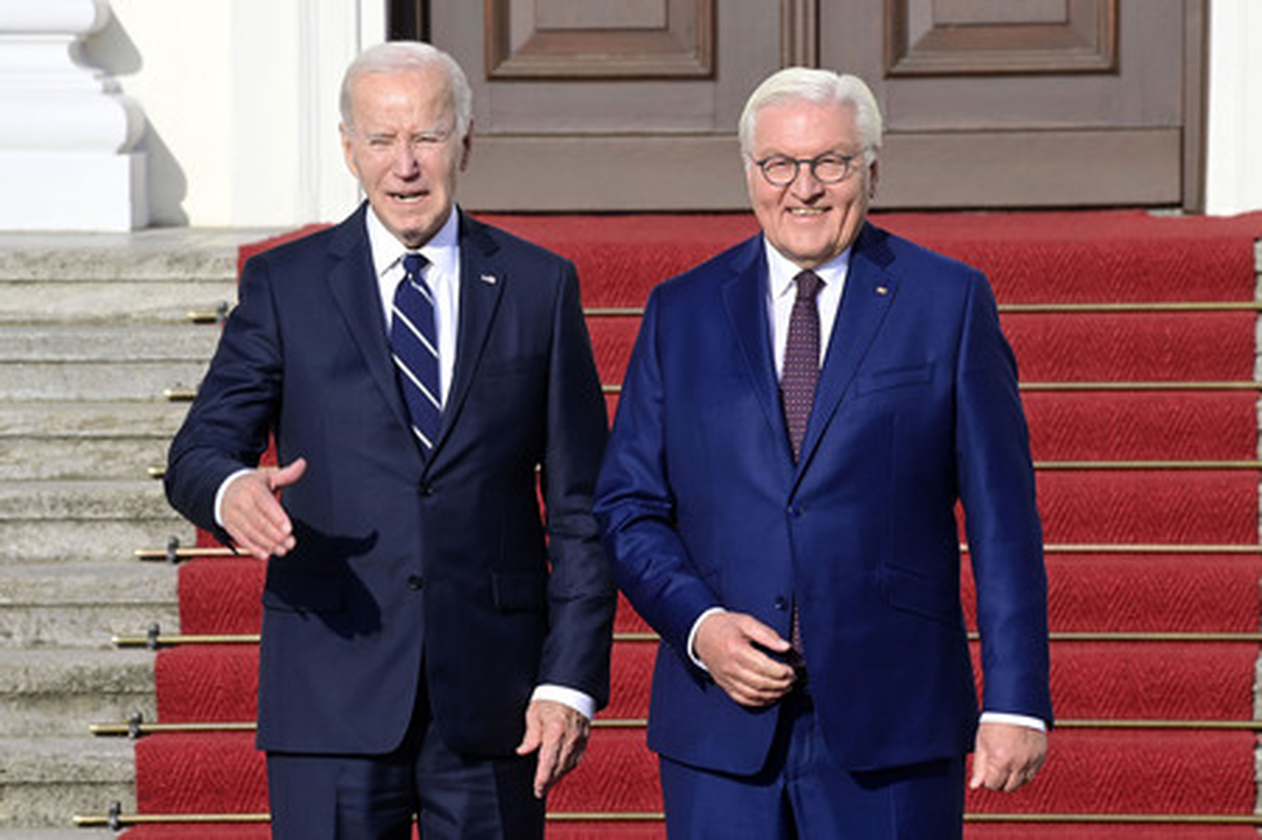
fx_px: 10509
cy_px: 420
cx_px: 631
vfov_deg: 4.6
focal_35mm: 300
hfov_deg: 6.9
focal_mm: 300
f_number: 13
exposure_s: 1/320
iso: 400
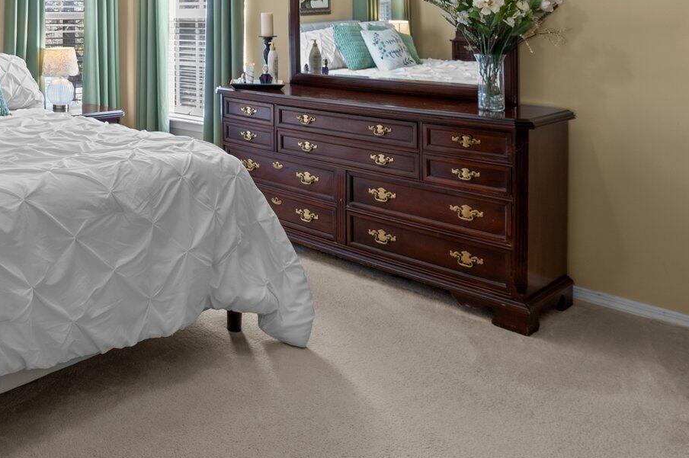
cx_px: 79
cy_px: 4
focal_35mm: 34
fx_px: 650
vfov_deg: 35.3
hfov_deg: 50.1
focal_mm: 15
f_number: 7.1
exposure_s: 1/4
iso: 400
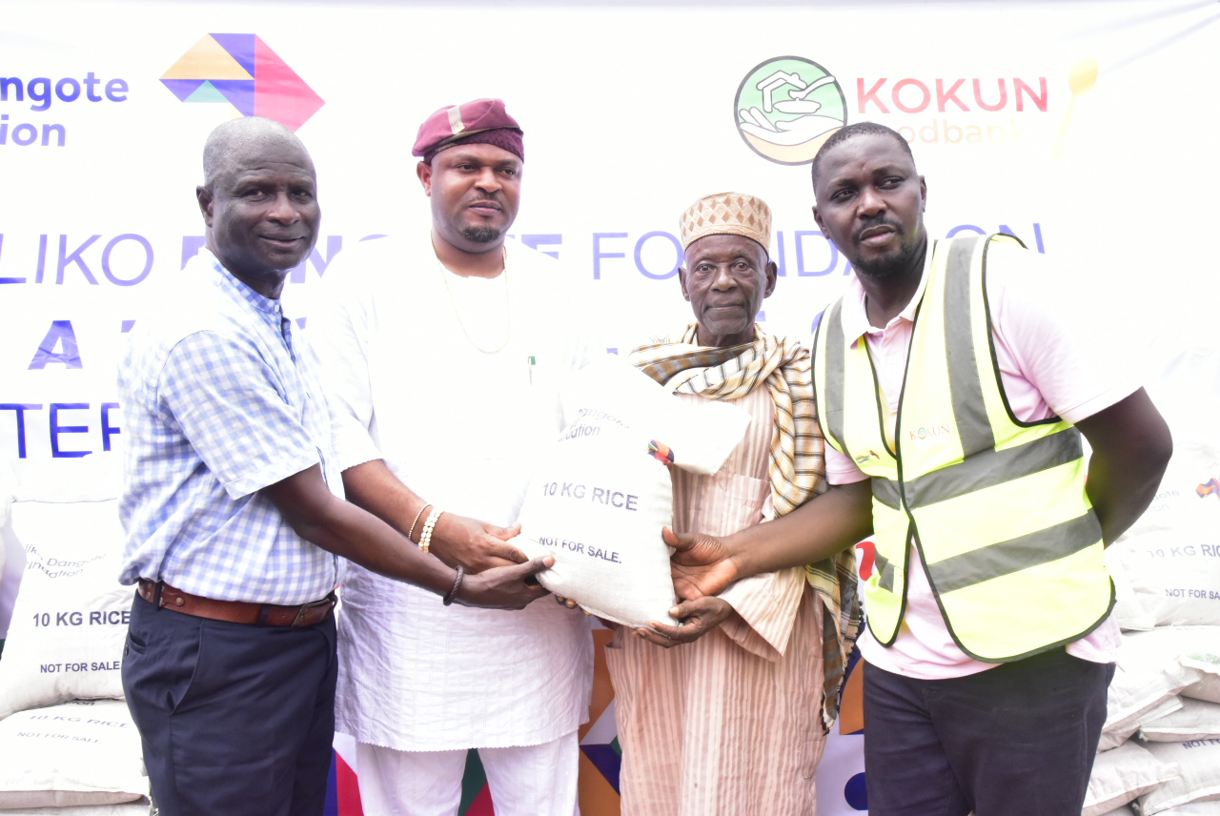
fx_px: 1153
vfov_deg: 39.0
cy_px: 408
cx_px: 610
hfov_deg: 55.8
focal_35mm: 34
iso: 6400
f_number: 22
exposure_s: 1/250
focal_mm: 34
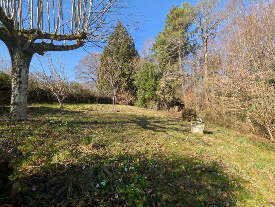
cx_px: 136
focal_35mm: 13
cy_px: 99
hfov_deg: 106.1
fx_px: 103
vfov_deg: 90.0
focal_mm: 2.02
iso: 55
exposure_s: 1/1272
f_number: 1.7
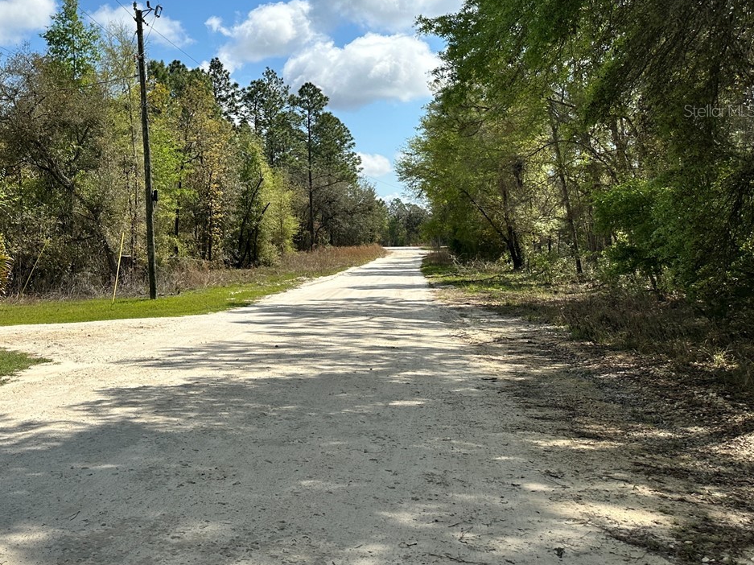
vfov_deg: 34.0
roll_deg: +0.1
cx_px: 116
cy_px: 110
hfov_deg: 43.0
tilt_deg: +9.1
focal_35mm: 41
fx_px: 893
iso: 80
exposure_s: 1/7042
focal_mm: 6.86
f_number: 1.78
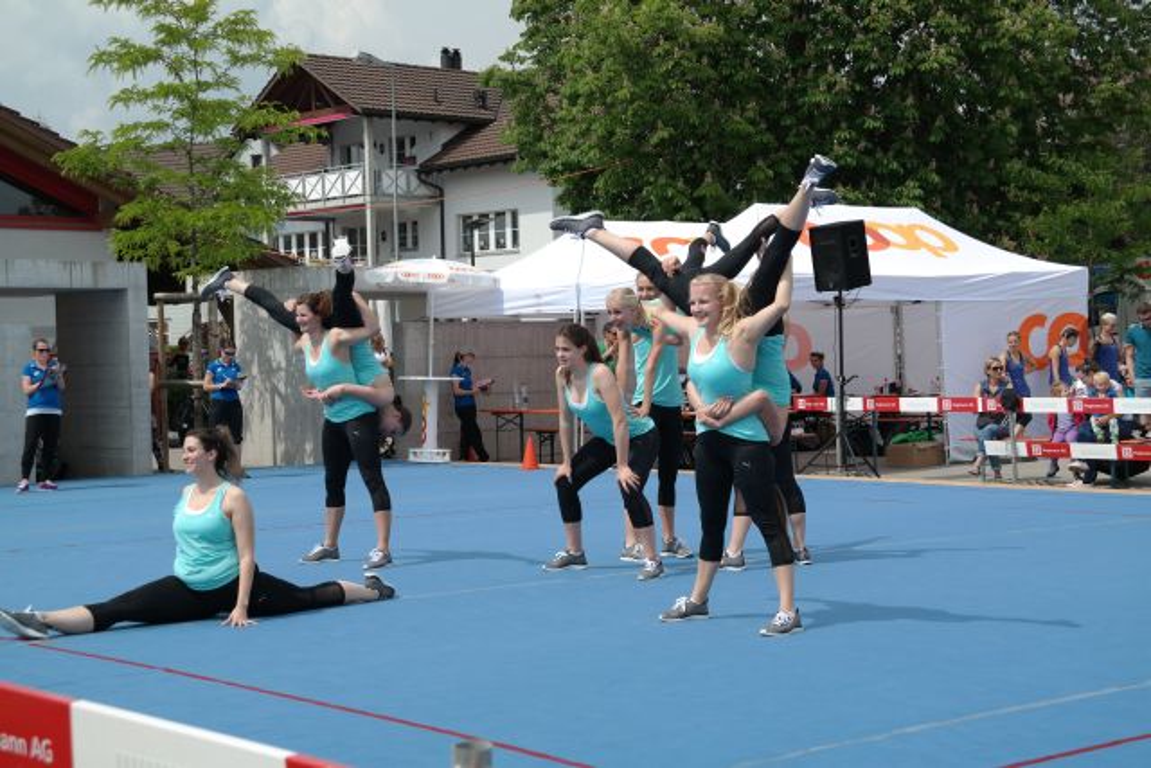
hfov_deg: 32.9
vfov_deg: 22.3
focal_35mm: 61
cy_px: 384
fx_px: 1951
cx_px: 576
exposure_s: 1/320
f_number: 7.1
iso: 100
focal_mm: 40
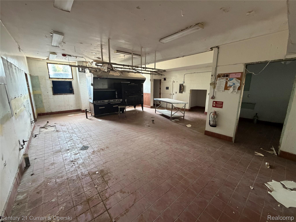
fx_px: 120
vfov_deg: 85.7
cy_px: 111
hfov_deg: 102.1
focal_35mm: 14
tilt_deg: -10.2
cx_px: 148
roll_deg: -0.8
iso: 400
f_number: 2.2
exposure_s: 1/60
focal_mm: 2.22
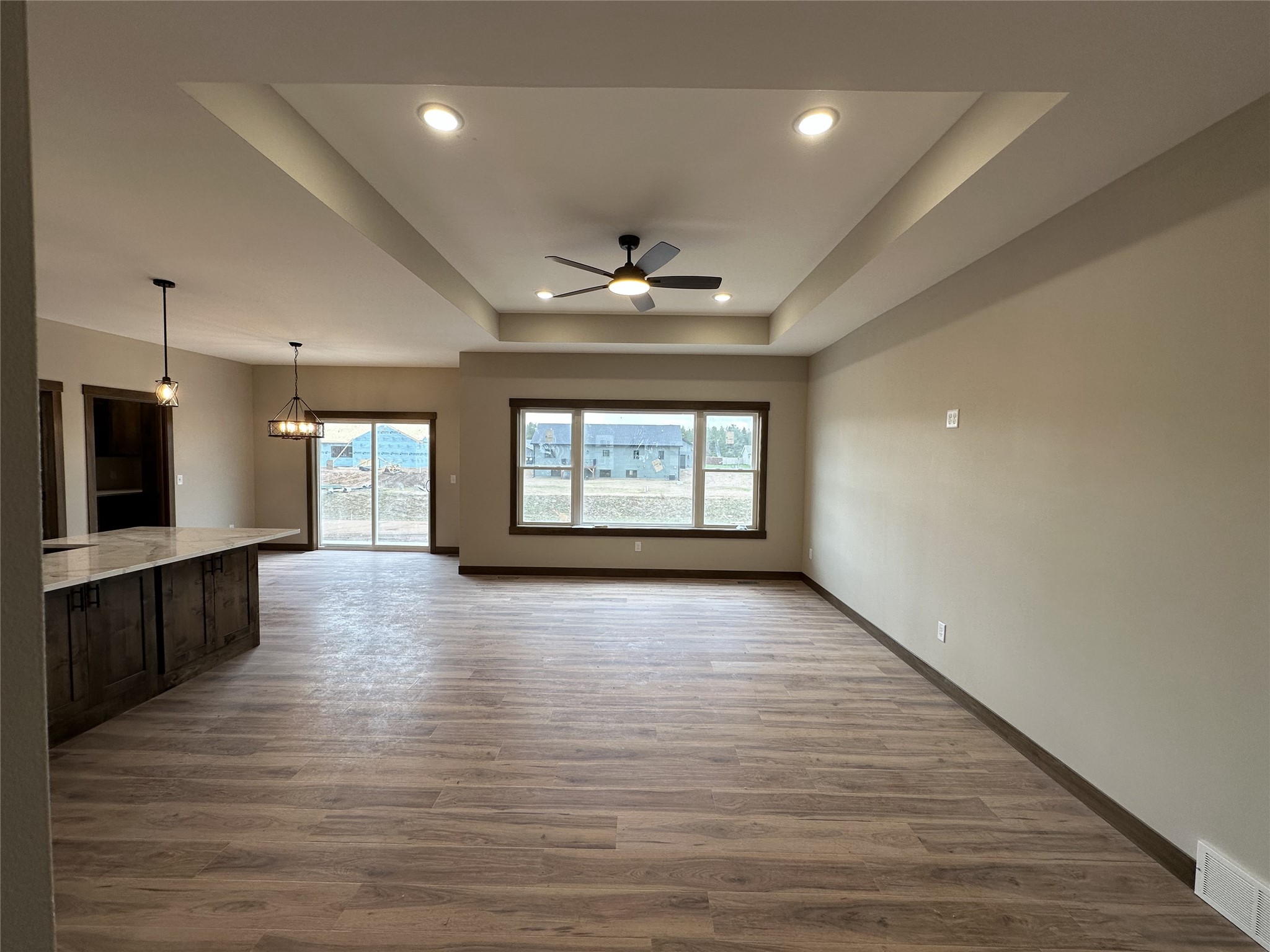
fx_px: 514
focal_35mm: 14
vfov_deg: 85.7
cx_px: 635
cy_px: 476
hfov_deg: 102.1
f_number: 2.2
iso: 64
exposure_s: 1/120
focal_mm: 2.22
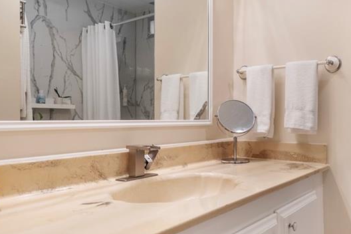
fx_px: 302
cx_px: 237
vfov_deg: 42.3
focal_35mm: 31
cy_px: 126
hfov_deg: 58.8
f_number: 4
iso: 500
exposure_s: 1/160
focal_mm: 16
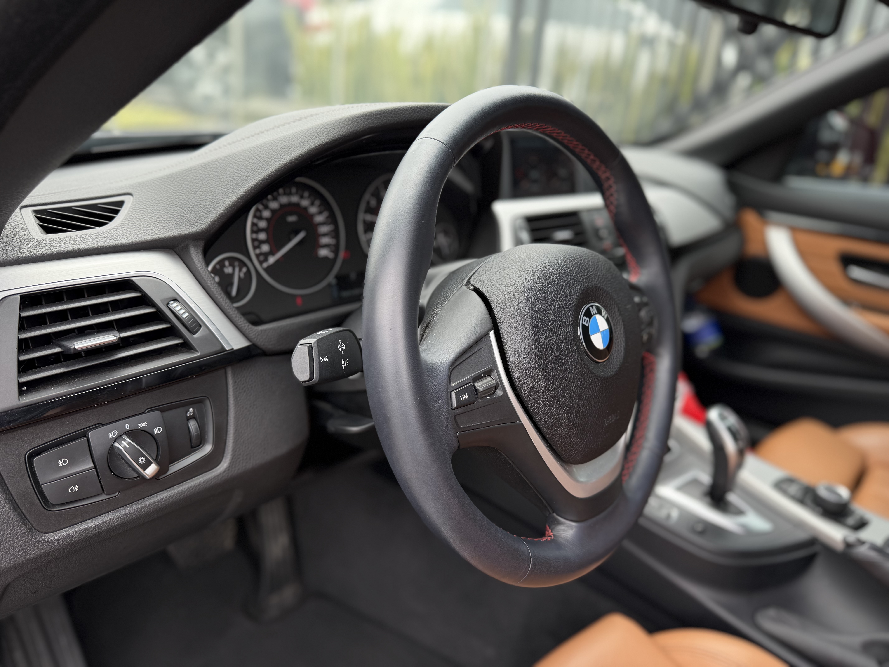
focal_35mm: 24
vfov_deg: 56.8
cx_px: 444
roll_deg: -5.8
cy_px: 334
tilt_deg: -21.0
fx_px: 616
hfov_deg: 71.6
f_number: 1.78
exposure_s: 1/563
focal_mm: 6.76
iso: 100
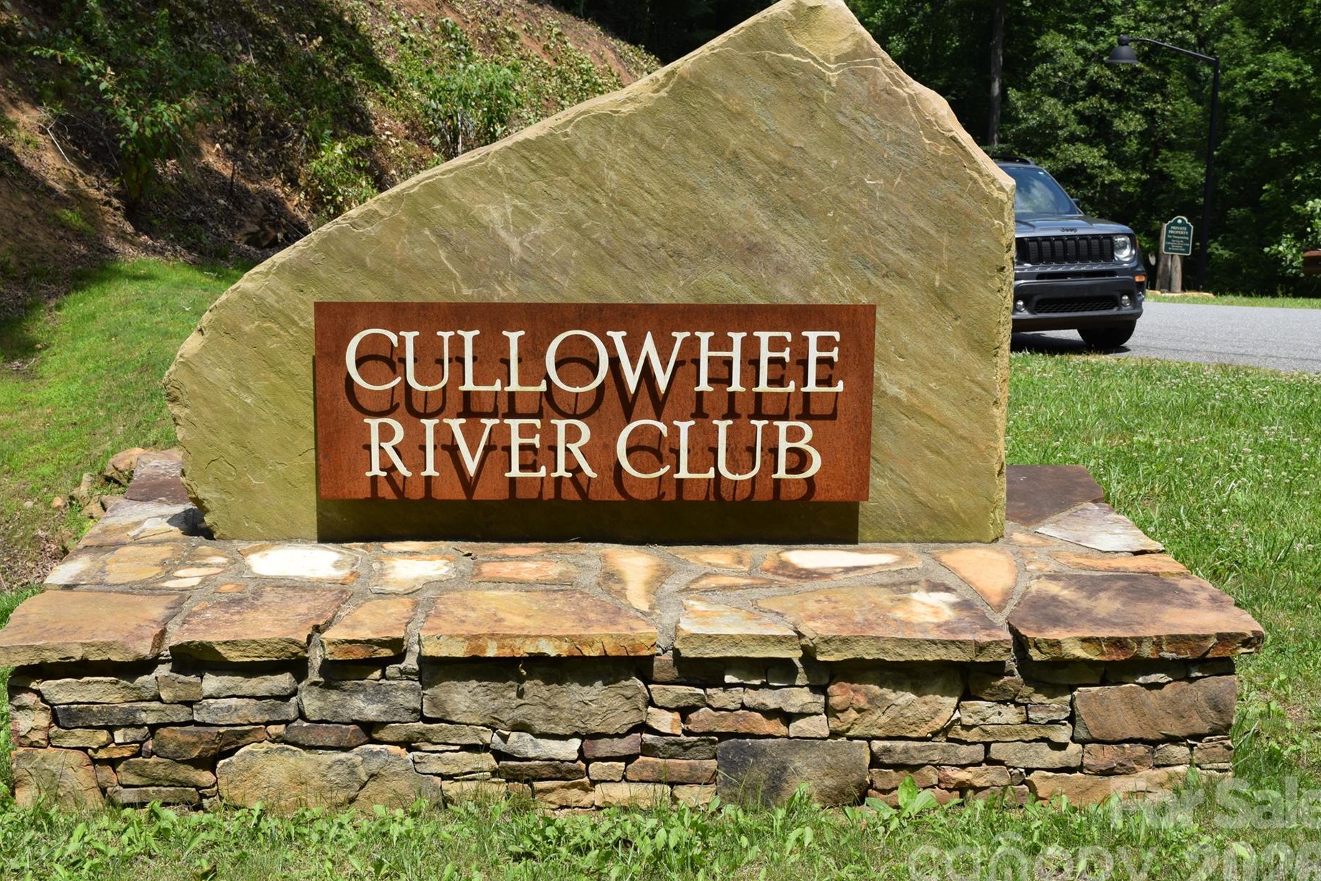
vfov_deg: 27.0
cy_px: 430
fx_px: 1835
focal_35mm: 50
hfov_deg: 39.6
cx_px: 605
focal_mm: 30
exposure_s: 1/400
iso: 200
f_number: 10
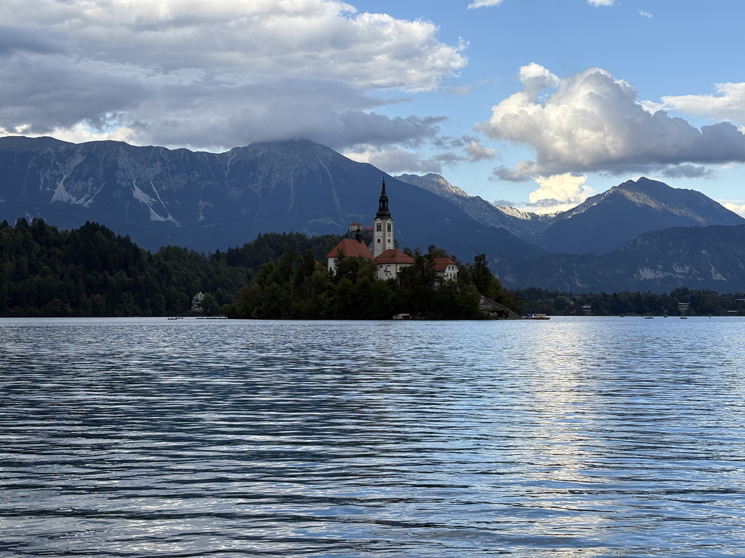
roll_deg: +0.6
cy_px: 279
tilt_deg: +2.2
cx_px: 372
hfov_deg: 36.8
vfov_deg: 28.0
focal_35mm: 52
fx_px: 1119
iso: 32
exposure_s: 1/1082
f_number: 1.6
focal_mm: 5.96
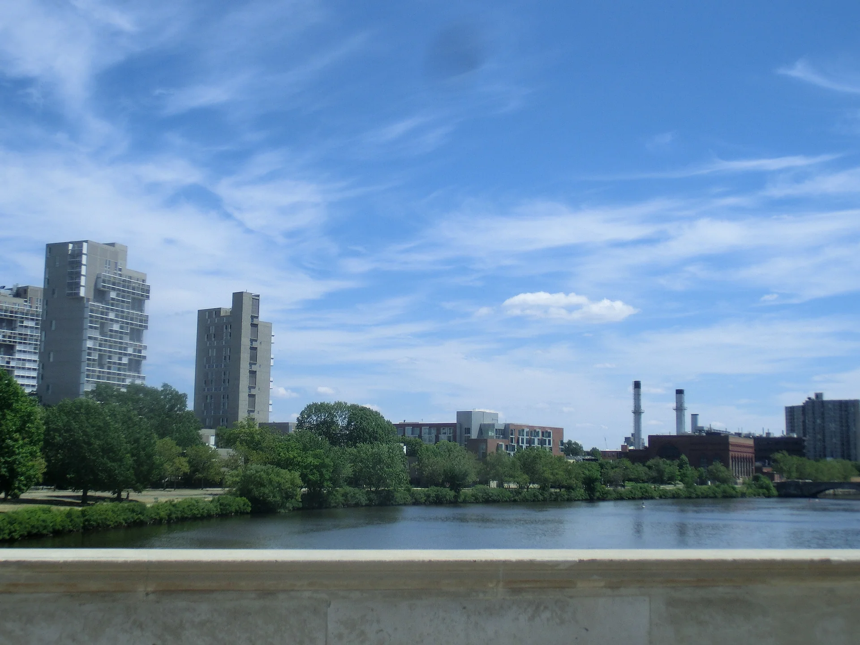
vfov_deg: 32.9
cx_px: 430
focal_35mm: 44
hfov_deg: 42.9
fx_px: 1093
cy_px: 322
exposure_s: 1/1600
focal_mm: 7.87
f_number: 4.2
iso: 100
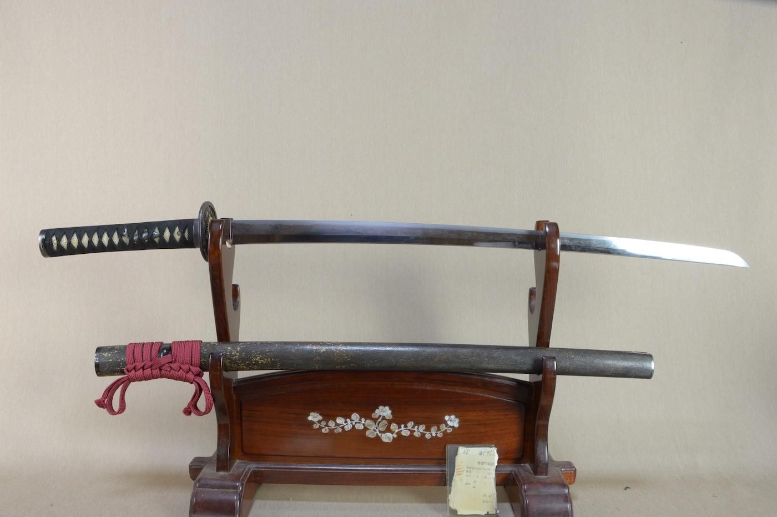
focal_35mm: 30
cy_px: 258
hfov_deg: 62.0
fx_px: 647
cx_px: 388
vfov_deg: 43.5
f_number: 11
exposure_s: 1/2
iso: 400
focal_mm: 20
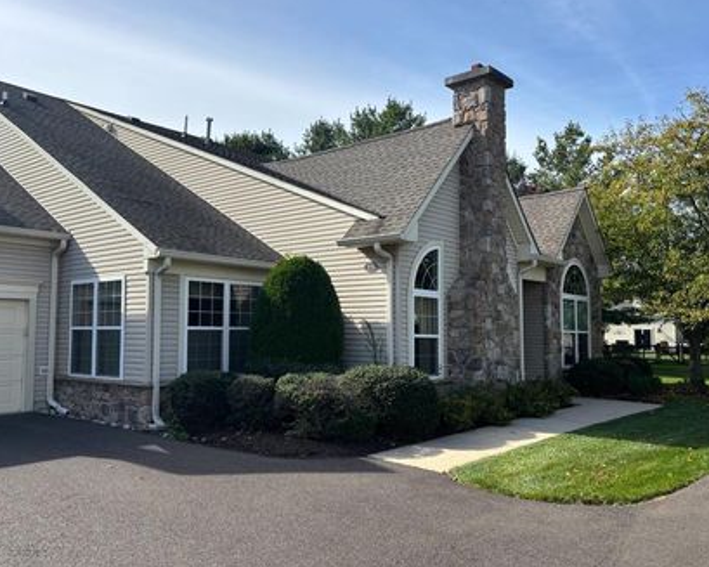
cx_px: 315
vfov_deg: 47.1
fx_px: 650
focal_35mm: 31
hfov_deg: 57.1
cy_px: 287
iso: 50
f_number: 1.6
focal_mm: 5.96
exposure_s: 1/2242
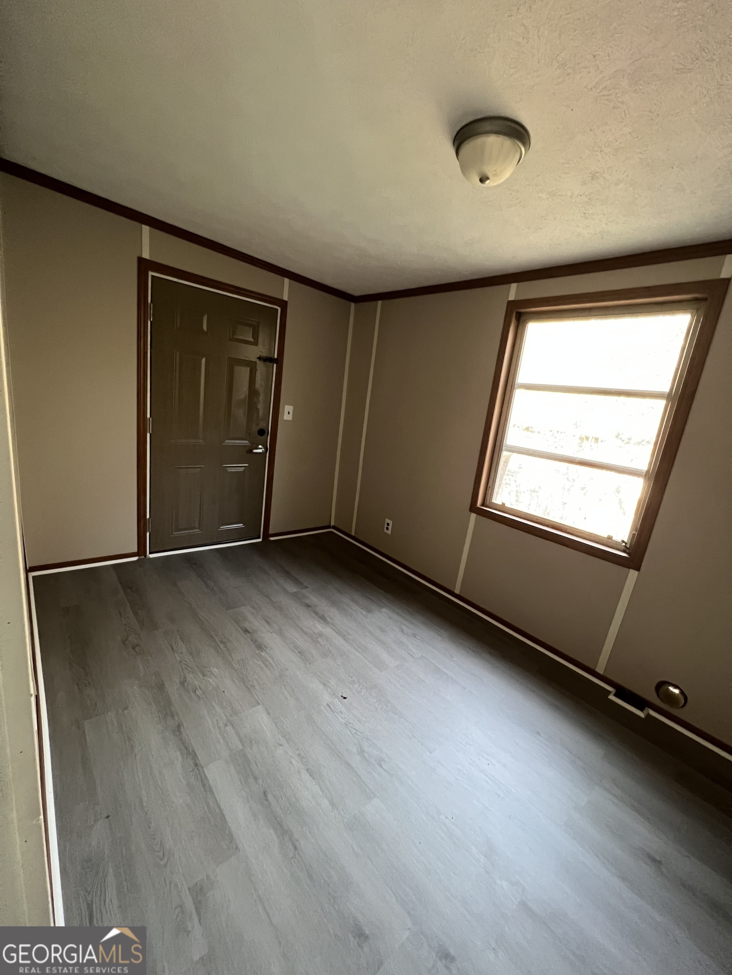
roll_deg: -7.4
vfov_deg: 106.2
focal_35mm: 13
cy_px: 488
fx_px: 367
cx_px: 366
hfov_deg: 89.9
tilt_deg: -13.3
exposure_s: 1/60
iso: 640
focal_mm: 1.57
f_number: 1.8
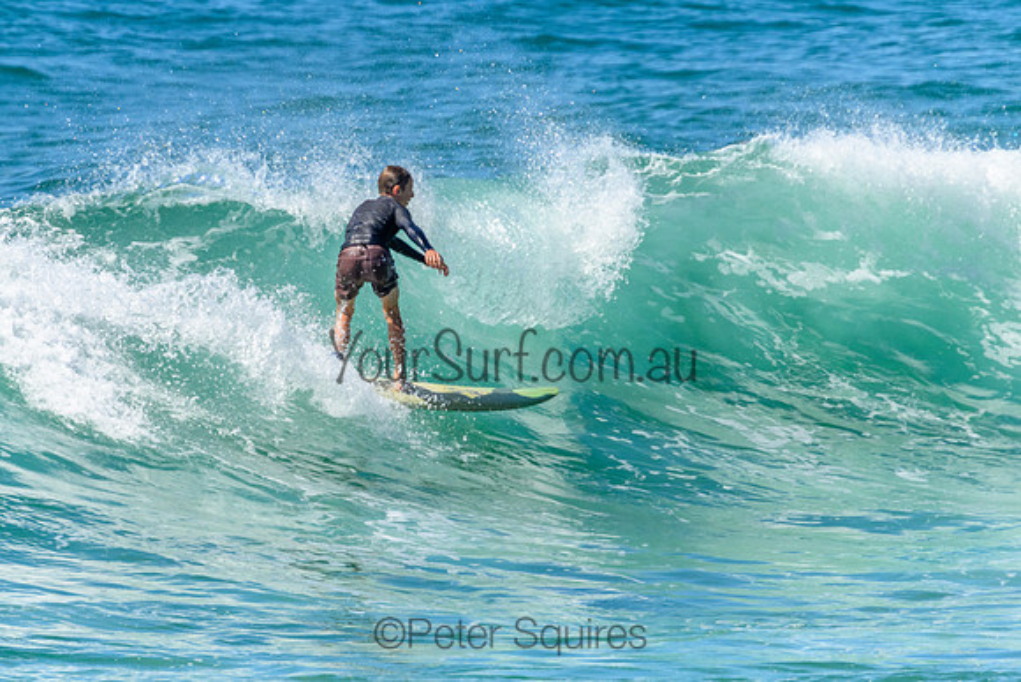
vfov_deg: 1.3
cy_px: 292
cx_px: 473
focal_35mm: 1101
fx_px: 31220
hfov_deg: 1.9
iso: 1250
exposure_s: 1/2000
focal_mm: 800
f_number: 11
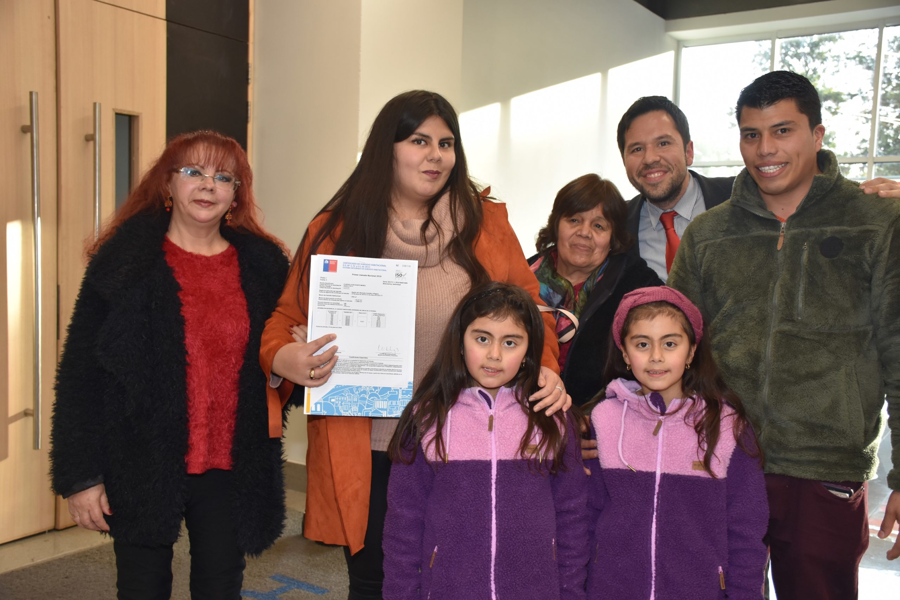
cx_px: 450
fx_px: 900
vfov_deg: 36.9
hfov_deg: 53.1
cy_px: 300
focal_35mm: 36
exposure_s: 1/60
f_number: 4
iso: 450
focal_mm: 24
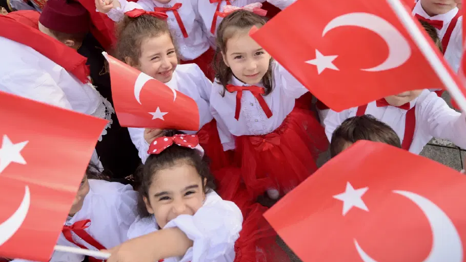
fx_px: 185
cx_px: 230
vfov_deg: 70.3
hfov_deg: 103.0
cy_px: 118
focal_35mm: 15
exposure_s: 1/4000
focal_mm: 14
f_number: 2.8
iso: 800
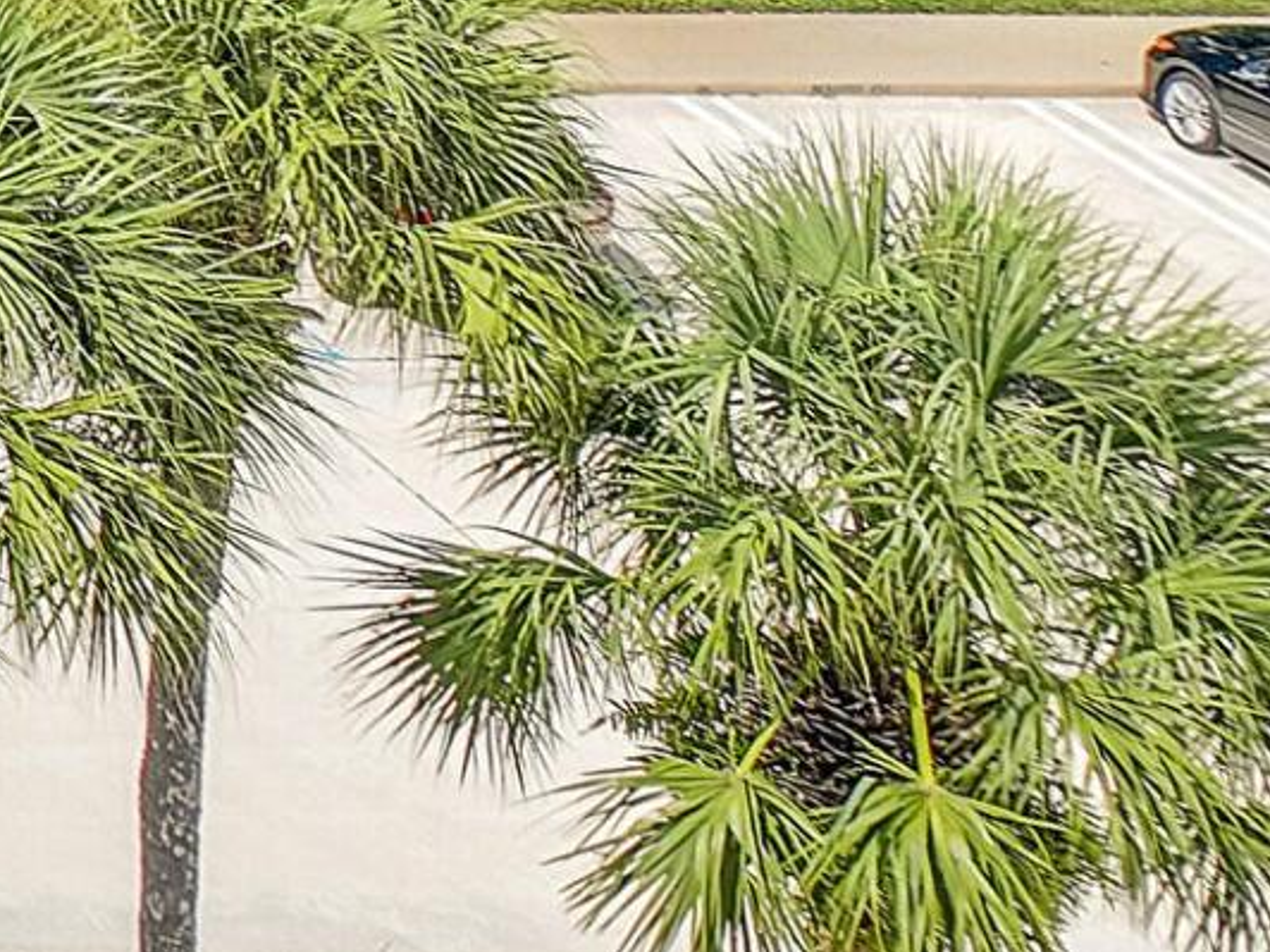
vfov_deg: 10.3
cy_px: -1112
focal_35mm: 130
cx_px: -2163
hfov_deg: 11.4
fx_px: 4769
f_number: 2.8
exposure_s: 1/1600
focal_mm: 12.3
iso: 100
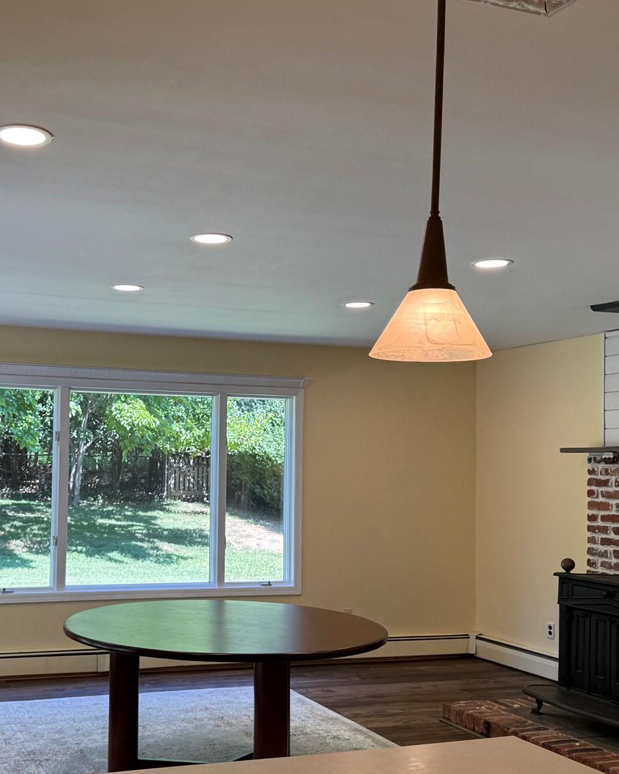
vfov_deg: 44.7
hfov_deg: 35.8
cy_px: 435
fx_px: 939
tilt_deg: +2.2
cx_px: 163
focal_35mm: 41
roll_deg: -1.3
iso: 100
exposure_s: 1/203
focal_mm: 6.76
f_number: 1.78
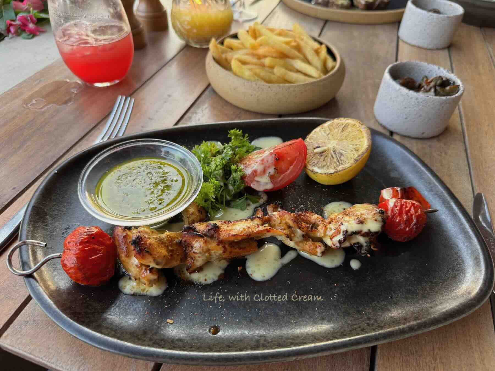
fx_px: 343
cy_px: 186
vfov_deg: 56.8
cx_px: 248
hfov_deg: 71.6
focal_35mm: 24
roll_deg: -2.3
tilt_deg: -43.4
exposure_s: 1/121
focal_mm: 6.76
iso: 125
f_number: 1.78
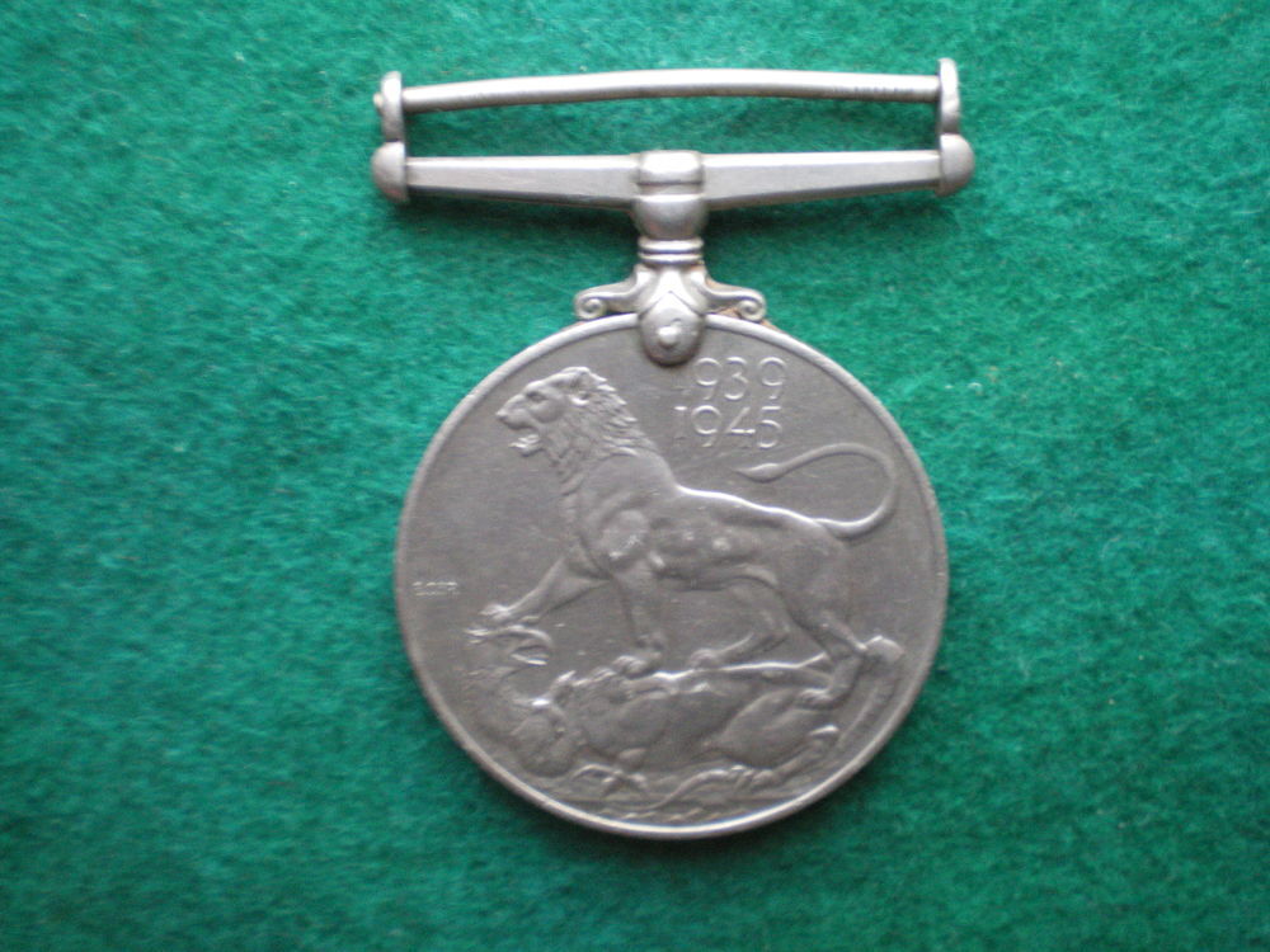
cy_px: 476
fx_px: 1394
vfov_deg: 37.7
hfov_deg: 49.0
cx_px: 635
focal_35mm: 38
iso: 400
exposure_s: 1/6
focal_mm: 6.3
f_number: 3.1
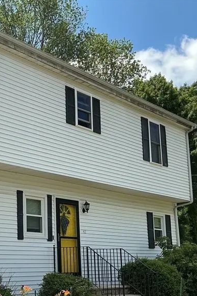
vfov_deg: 36.5
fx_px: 443
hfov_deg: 24.1
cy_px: 197
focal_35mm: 54
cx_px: 6
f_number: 1.8
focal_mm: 3
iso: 25
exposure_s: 1/1534
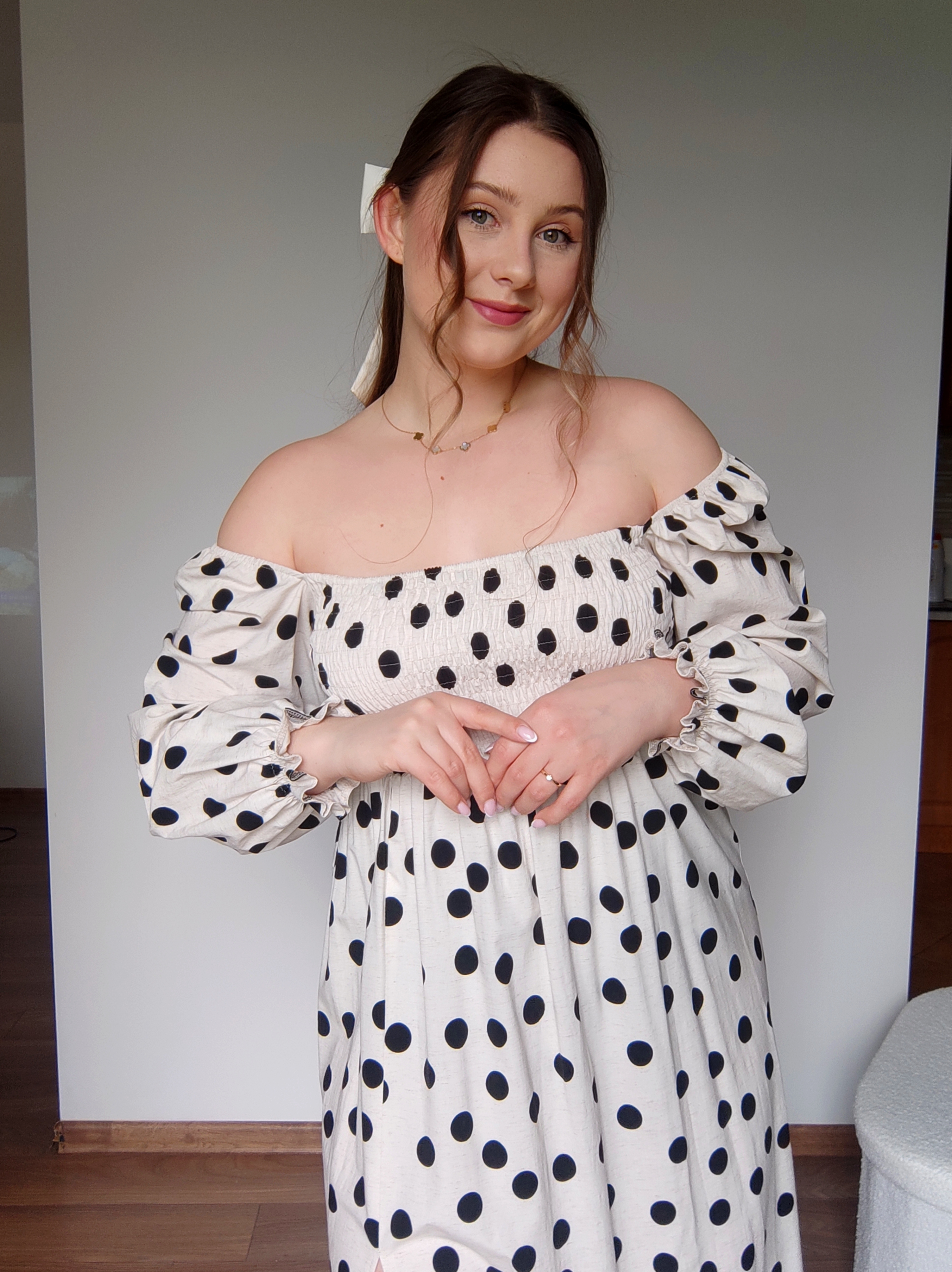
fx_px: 1175
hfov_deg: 44.1
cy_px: 636
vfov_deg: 56.9
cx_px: 476
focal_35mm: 32
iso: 100
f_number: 2.2
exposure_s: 1/168
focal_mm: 3.14
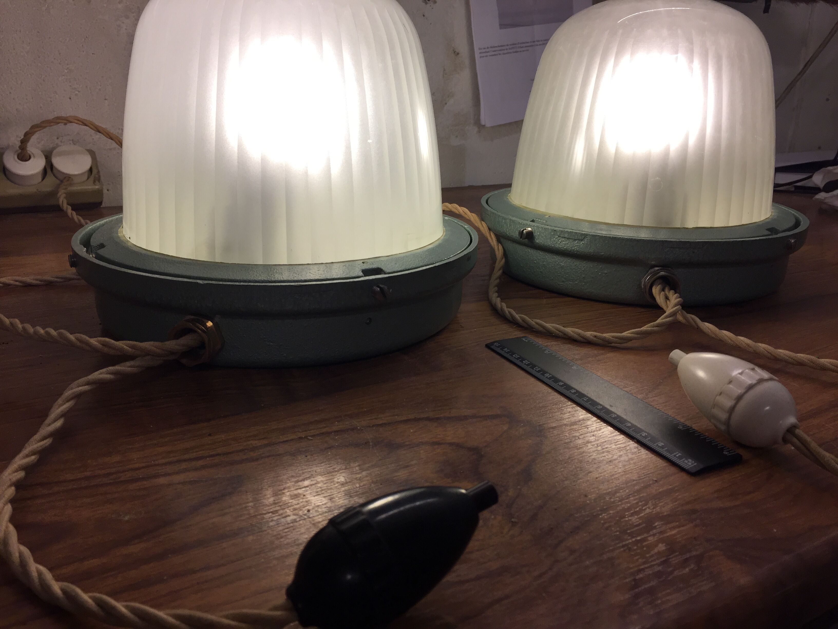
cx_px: 419
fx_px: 702
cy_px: 314
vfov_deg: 48.2
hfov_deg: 61.7
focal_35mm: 29
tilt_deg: -17.7
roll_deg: -1.5
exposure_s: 1/100
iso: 50
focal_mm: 4.15
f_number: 2.2
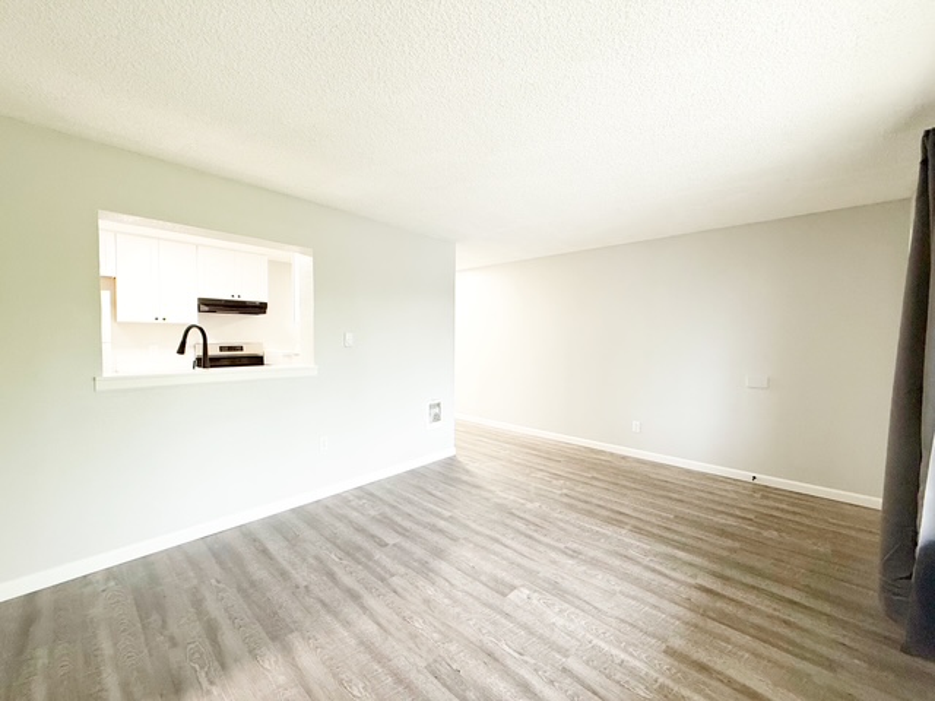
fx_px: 378
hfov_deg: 102.1
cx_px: 468
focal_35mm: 14
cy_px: 350
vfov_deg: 85.7
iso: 250
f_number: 2.2
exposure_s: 1/60
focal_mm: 2.22
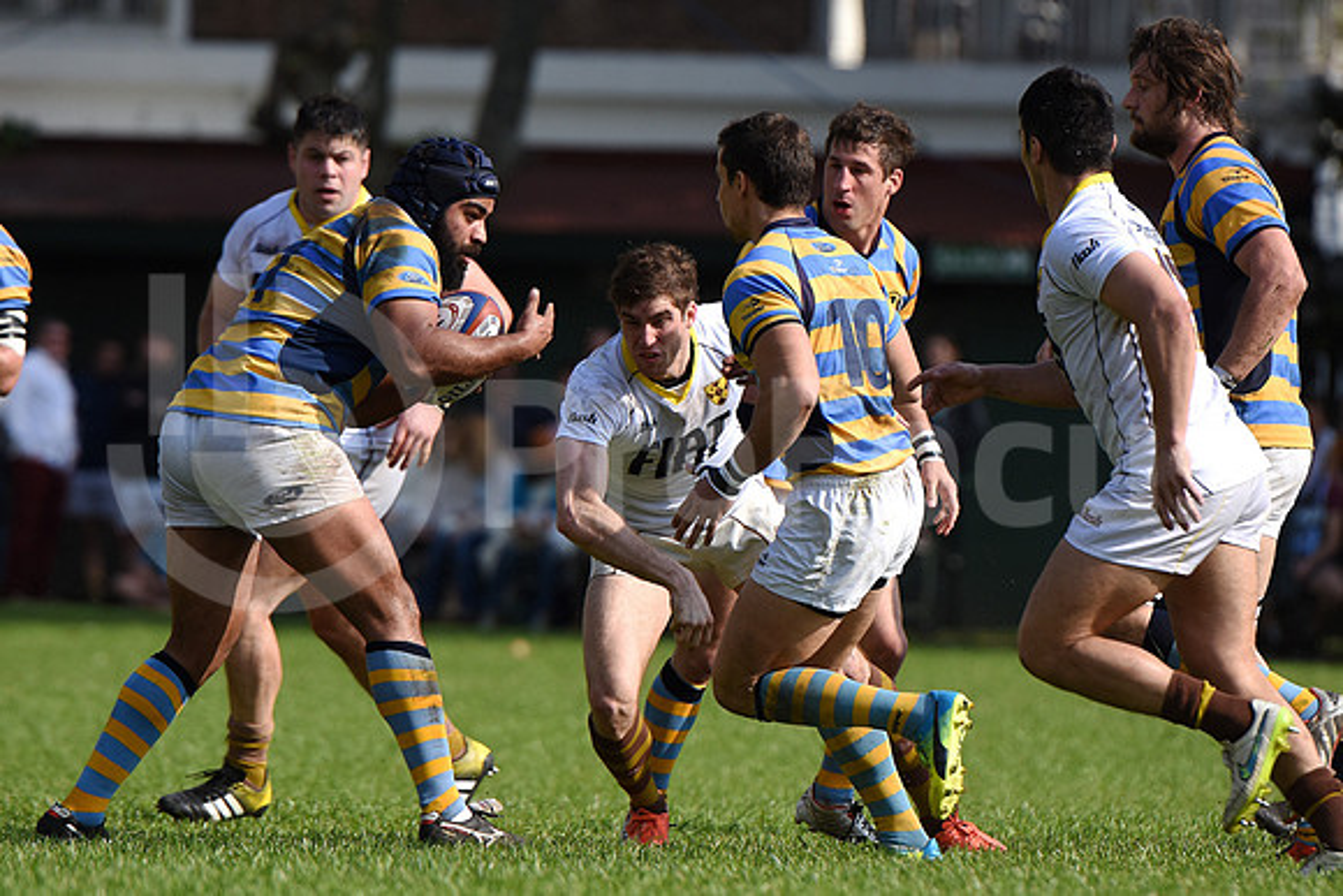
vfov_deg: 4.7
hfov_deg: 7.0
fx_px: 10914
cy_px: 448
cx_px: 672
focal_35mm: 292
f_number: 3.5
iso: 250
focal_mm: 195
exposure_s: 1/4000
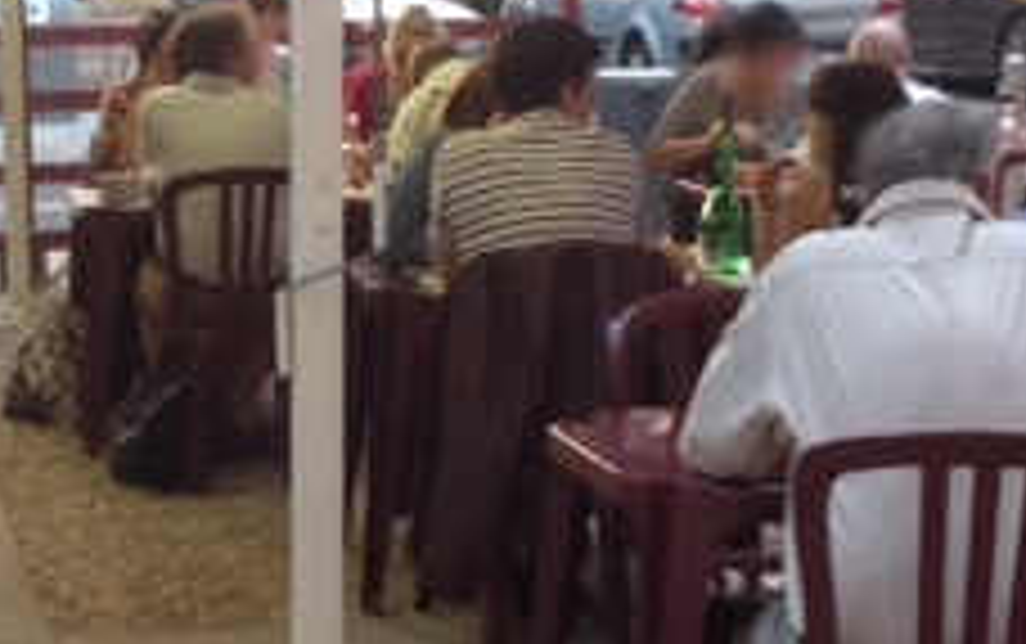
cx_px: 342
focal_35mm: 104
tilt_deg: -13.9
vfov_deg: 12.6
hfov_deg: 19.9
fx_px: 2911
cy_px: 365
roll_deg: -0.9
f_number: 2.4
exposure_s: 1/20
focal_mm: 4.28
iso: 125
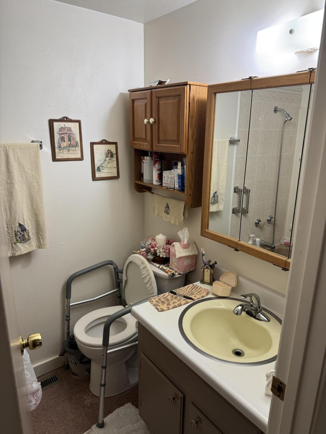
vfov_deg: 71.6
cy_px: 217
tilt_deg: -17.7
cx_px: 163
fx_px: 301
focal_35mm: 24
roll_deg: +0.5
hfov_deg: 56.8
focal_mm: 6.76
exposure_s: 1/60
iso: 125
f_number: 1.78
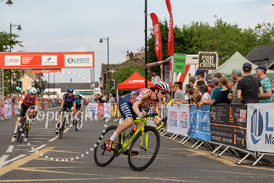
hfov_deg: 23.1
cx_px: 133
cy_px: 89
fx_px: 669
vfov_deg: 15.6
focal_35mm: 88
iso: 500
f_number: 4.5
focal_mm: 83
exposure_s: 1/1000
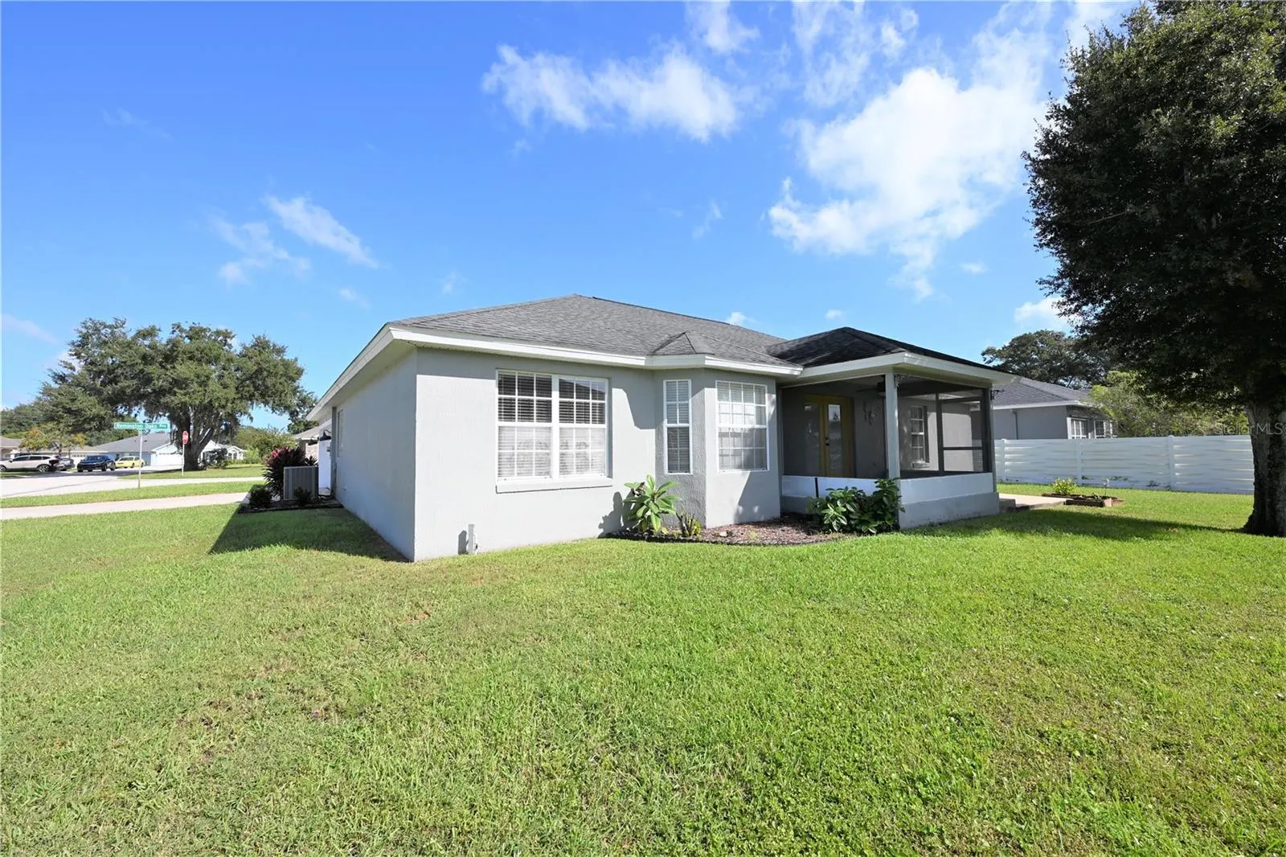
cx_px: 643
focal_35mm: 14
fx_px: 500
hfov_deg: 104.3
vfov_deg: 81.2
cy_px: 428
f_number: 10
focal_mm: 14
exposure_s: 1/200
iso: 100
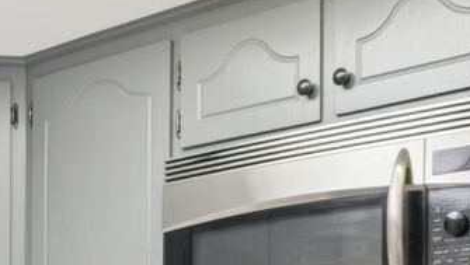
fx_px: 948
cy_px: 473
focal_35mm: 76
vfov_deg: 14.2
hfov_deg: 27.7
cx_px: 168
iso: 200
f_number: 11
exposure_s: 1/2
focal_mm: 10
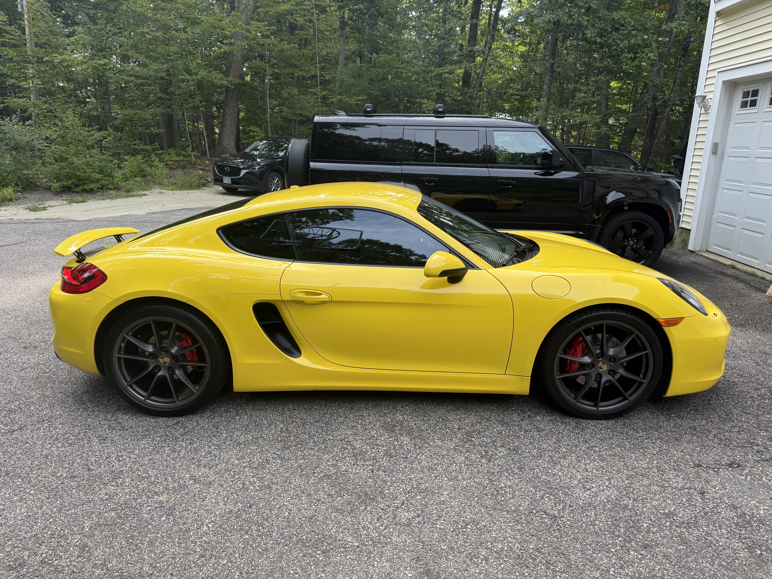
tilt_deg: -14.0
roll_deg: -1.2
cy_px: 290
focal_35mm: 24
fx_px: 535
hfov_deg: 71.6
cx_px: 386
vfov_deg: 56.8
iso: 80
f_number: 1.78
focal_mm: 6.76
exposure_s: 1/757
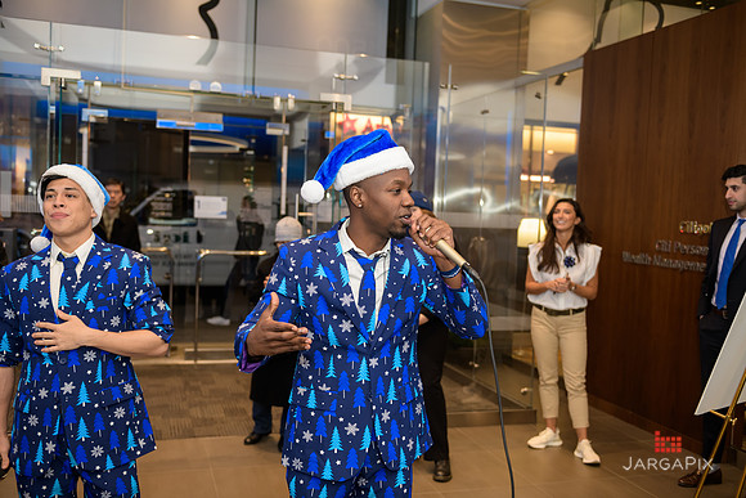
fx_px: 746
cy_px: 249
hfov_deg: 53.1
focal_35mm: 36
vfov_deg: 36.9
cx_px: 373
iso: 400
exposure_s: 1/125
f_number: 3.2
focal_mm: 36
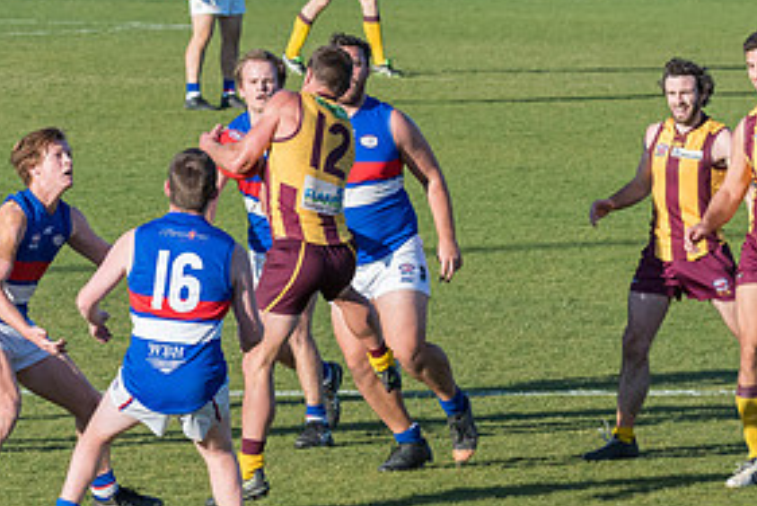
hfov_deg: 4.2
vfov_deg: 2.8
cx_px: 361
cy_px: 136
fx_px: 10314
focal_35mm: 490
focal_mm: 150
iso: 800
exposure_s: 1/2000
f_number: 8
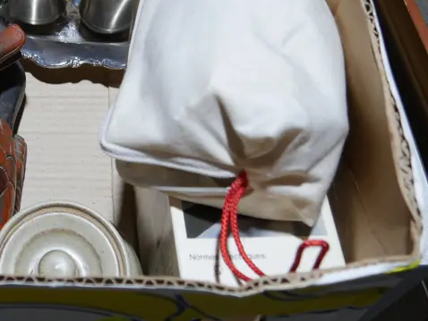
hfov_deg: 30.2
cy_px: -10
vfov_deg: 23.3
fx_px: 742
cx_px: 14
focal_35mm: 60
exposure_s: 1/60
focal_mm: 14
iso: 200
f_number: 4
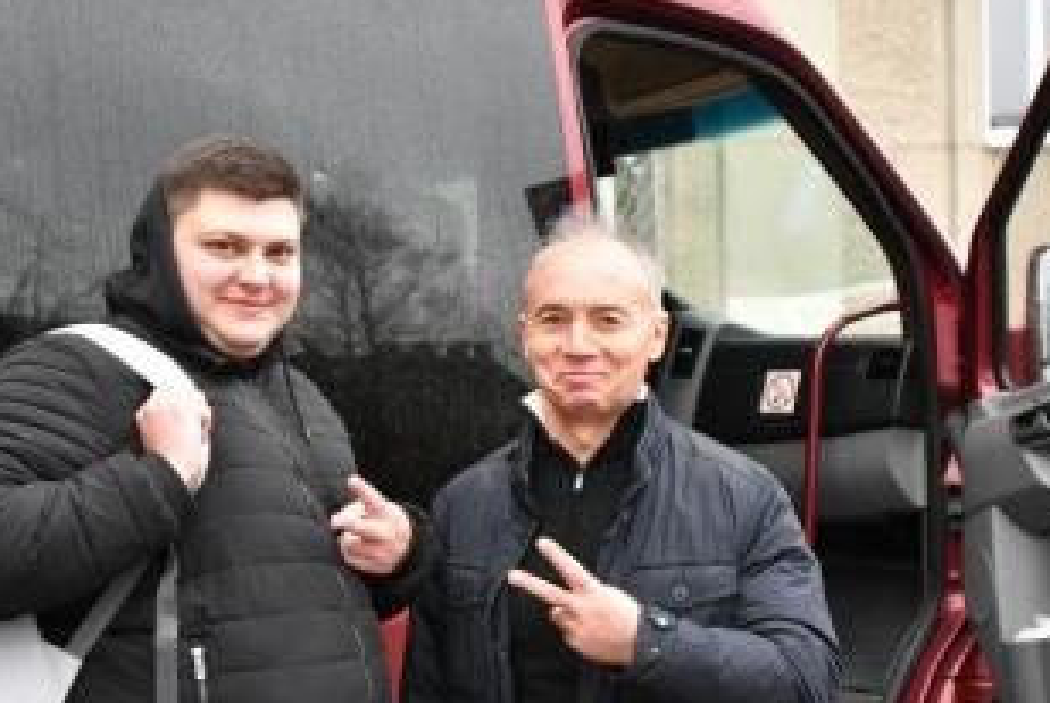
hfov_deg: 32.8
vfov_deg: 22.2
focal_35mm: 61
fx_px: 1781
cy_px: 452
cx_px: 419
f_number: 3.5
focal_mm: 28
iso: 2000
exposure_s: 1/500
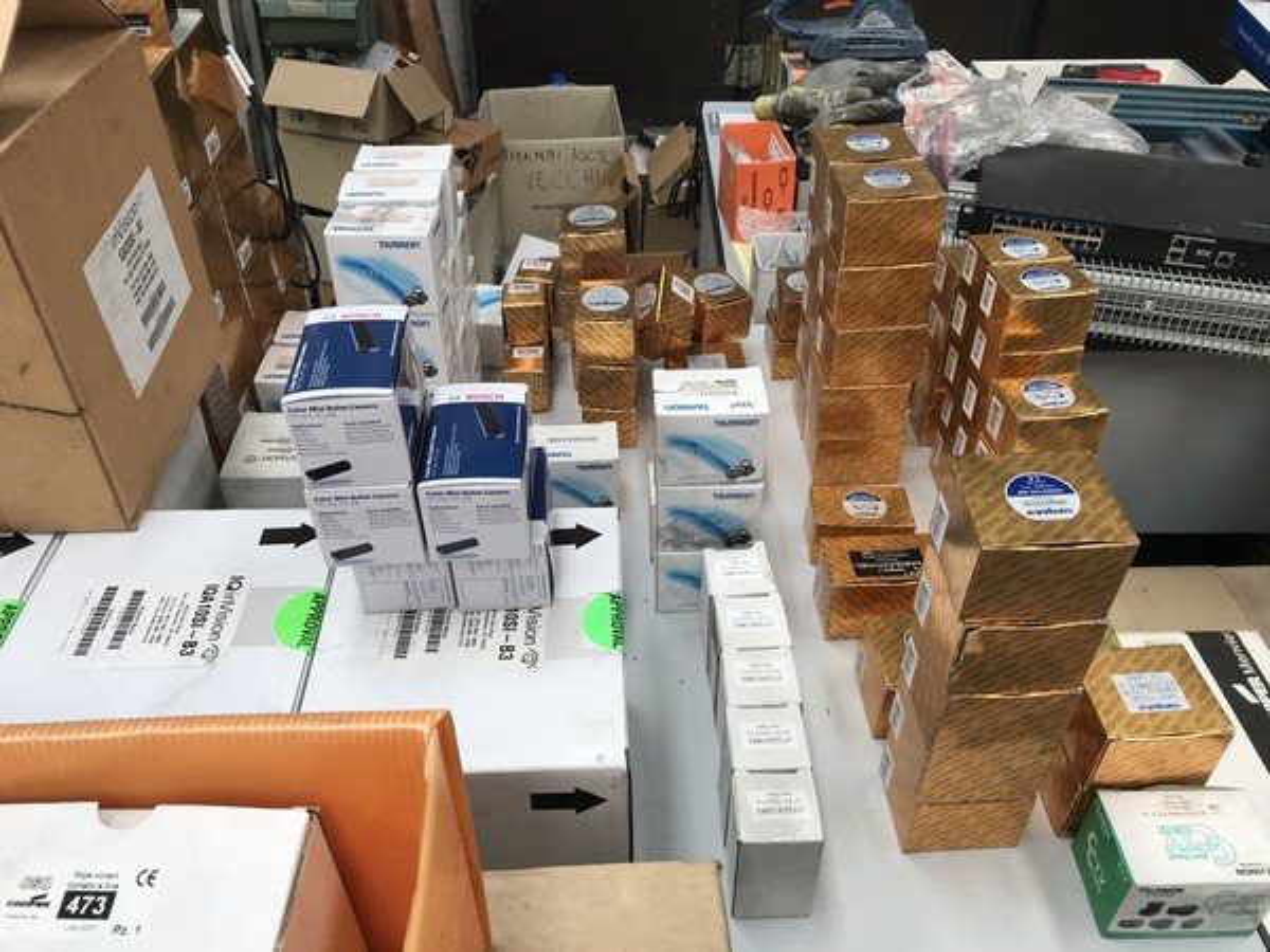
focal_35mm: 28
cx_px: 635
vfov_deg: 49.7
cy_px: 476
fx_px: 1027
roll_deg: -0.4
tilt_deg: -39.8
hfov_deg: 63.4
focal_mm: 3.99
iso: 20
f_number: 1.8
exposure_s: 1/134
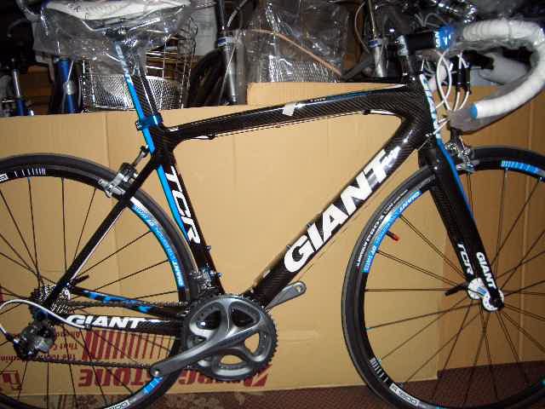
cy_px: 204
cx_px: 272
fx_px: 551
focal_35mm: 35
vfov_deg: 40.7
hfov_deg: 52.6
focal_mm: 5.8
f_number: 2.6
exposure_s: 1/60
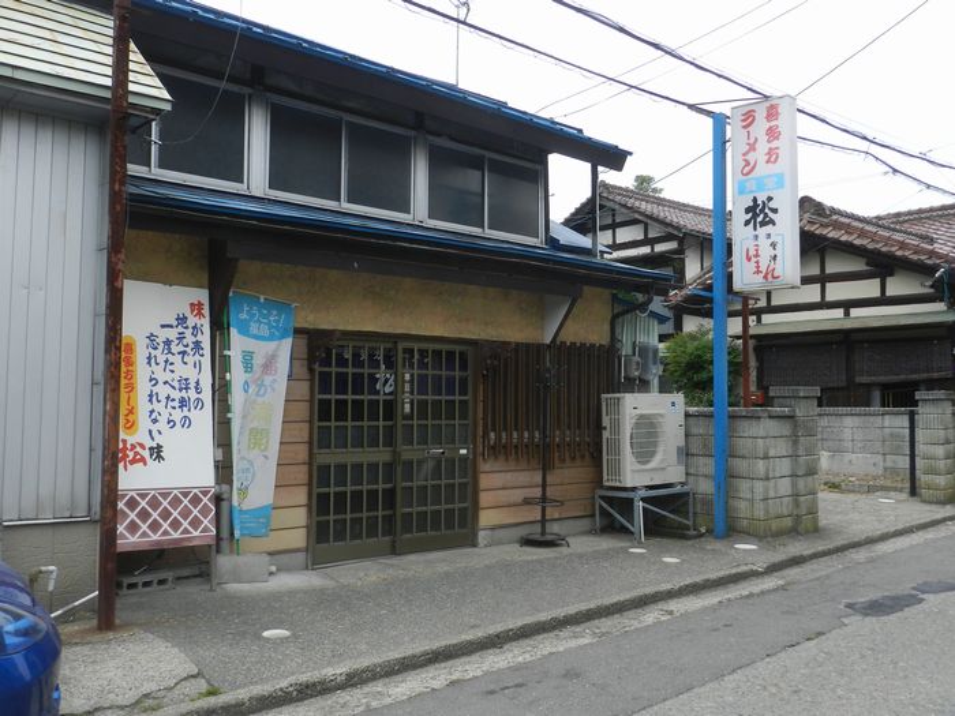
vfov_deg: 44.2
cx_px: 478
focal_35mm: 32
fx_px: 883
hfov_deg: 56.8
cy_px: 358
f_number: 3.7
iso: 160
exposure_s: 1/800
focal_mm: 5.6
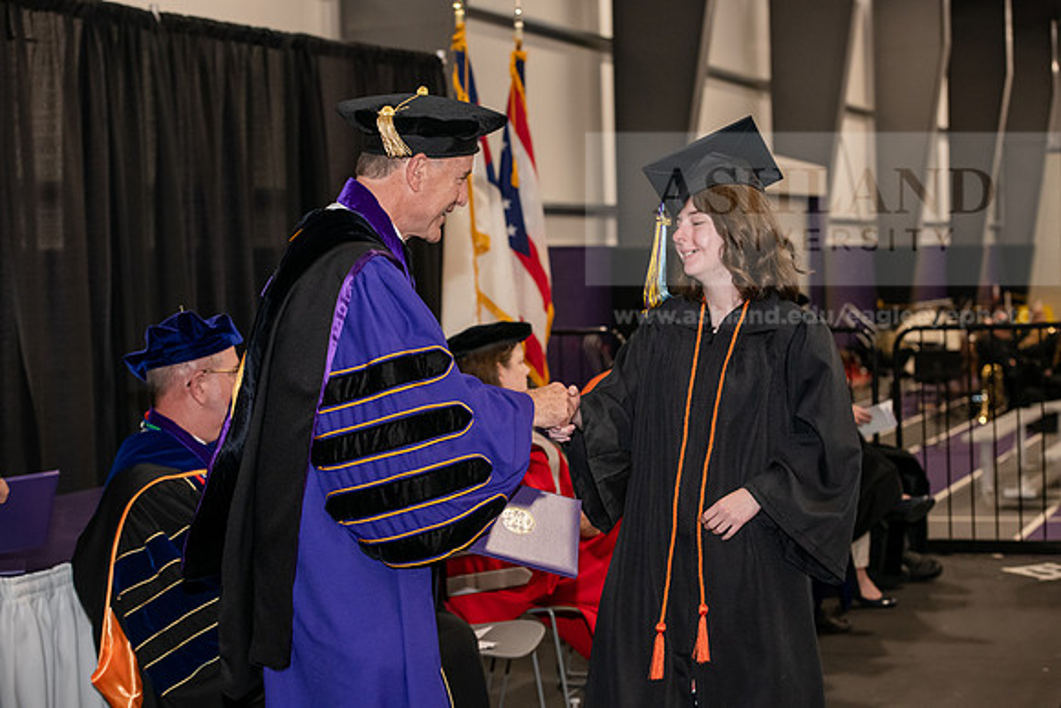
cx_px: 530
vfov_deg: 19.5
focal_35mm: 70
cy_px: 354
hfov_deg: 28.8
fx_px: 2063
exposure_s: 1/200
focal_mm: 70
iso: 2500
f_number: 5
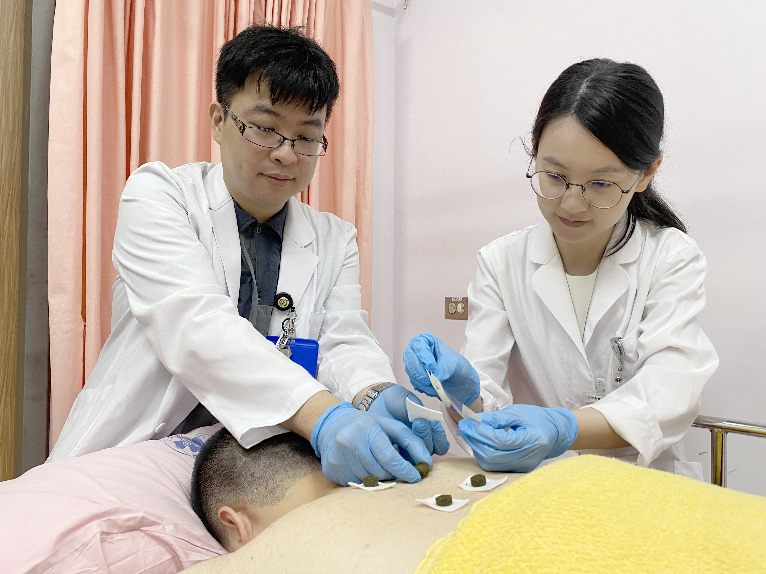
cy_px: 287
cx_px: 383
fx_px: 575
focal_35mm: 26
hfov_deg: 67.3
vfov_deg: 53.1
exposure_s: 1/60
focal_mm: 4.25
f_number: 1.8
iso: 100
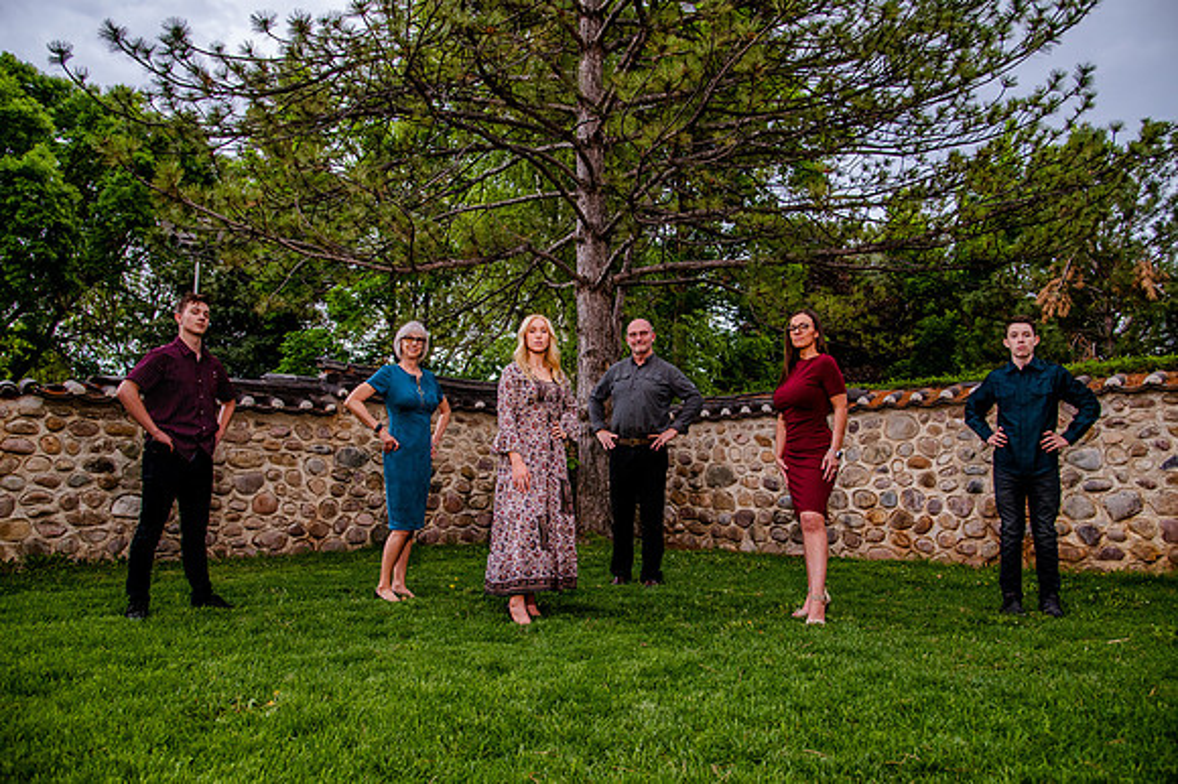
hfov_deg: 71.1
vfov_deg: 50.9
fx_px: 824
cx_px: 588
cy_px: 402
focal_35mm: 25
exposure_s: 1/250
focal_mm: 24
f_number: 5
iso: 1250
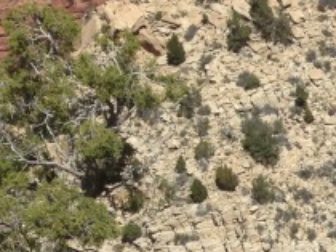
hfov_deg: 10.6
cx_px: 790
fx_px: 1561
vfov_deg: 8.7
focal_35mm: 161
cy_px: 507
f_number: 2.4
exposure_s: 1/1869
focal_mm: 4.12
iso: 50
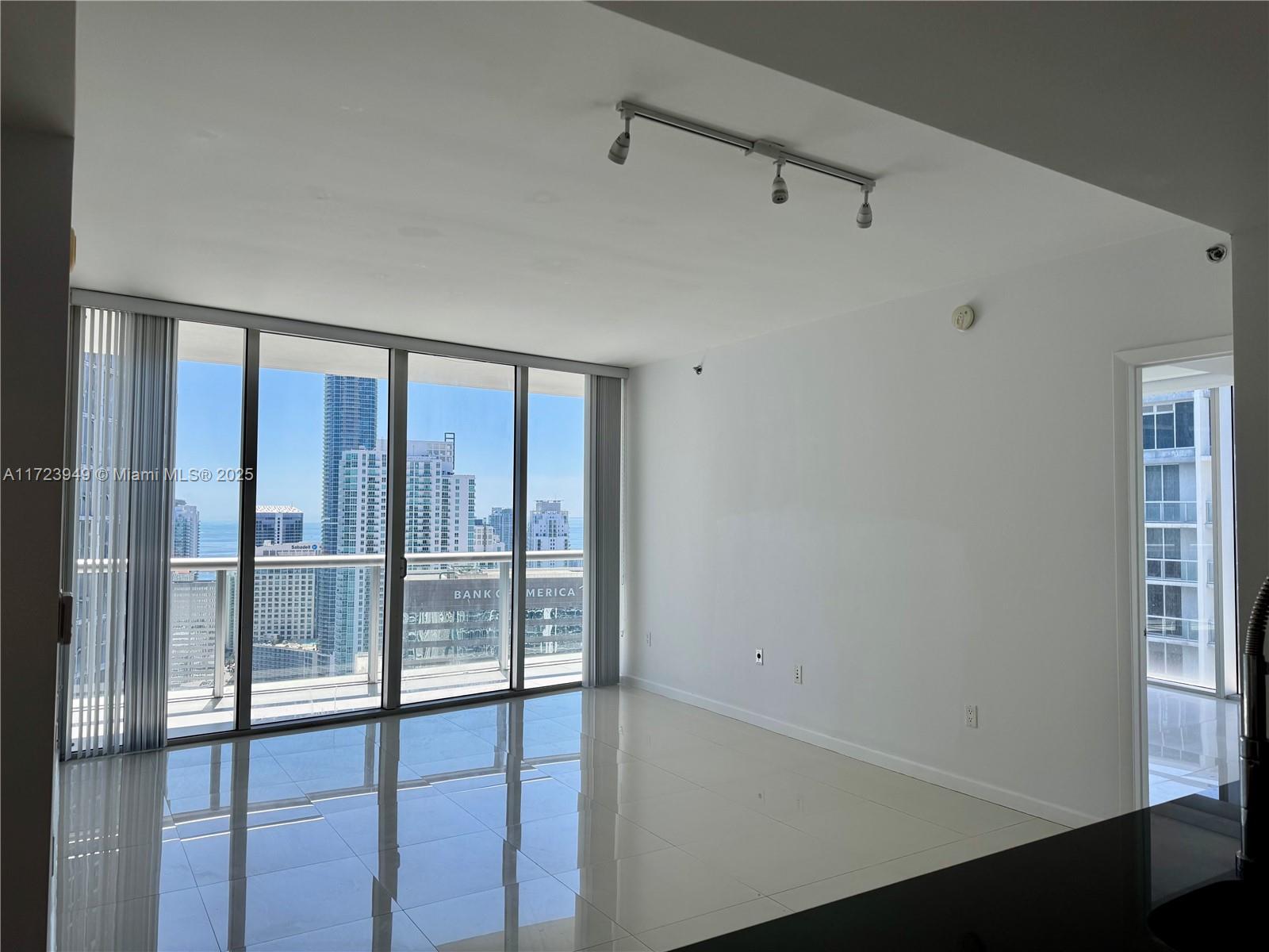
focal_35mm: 24
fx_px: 880
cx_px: 634
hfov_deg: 71.6
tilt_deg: +1.7
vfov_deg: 56.8
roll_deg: -0.6
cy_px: 476
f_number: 1.78
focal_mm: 6.76
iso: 80
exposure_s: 1/1010
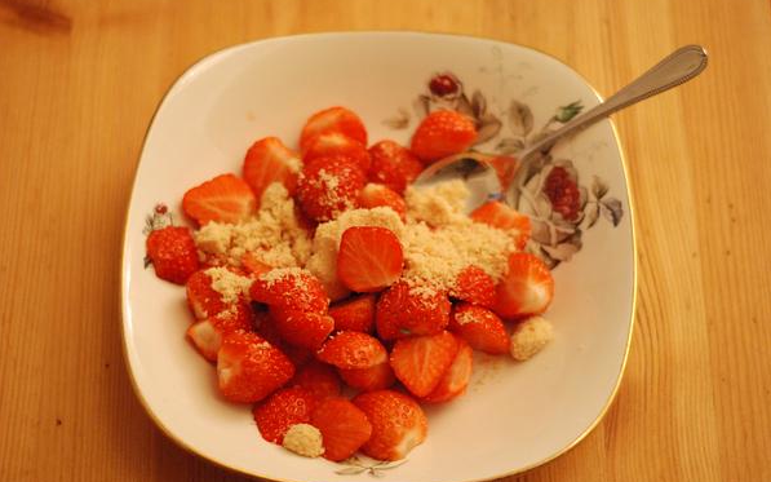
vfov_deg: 16.9
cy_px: 242
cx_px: 385
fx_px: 1618
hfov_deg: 26.8
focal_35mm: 77
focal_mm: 50
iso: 1600
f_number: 1.8
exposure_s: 1/100
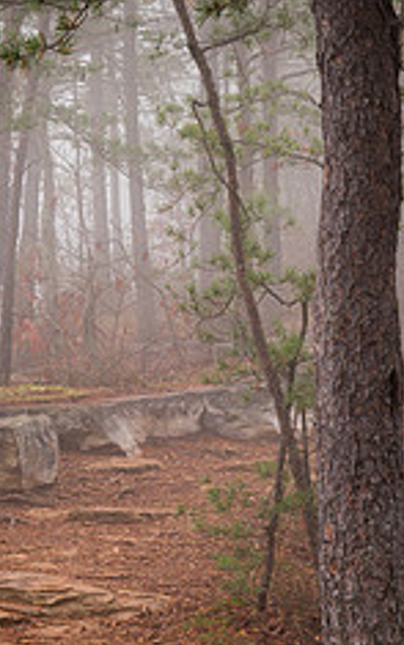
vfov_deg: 12.6
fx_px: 2923
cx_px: 49
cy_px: 424
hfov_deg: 7.9
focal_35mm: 166
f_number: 13
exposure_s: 1/8
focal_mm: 66
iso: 100
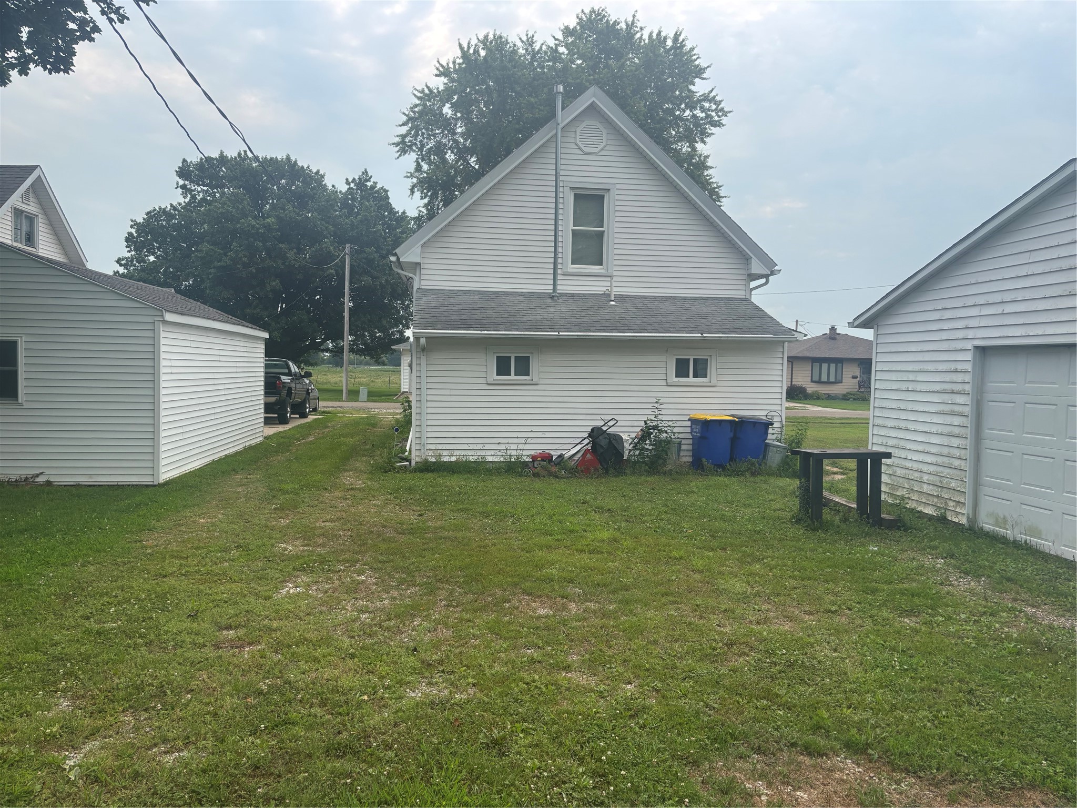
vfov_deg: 53.1
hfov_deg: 67.3
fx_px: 809
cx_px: 538
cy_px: 404
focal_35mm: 26
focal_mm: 5.96
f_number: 1.6
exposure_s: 1/2639
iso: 50
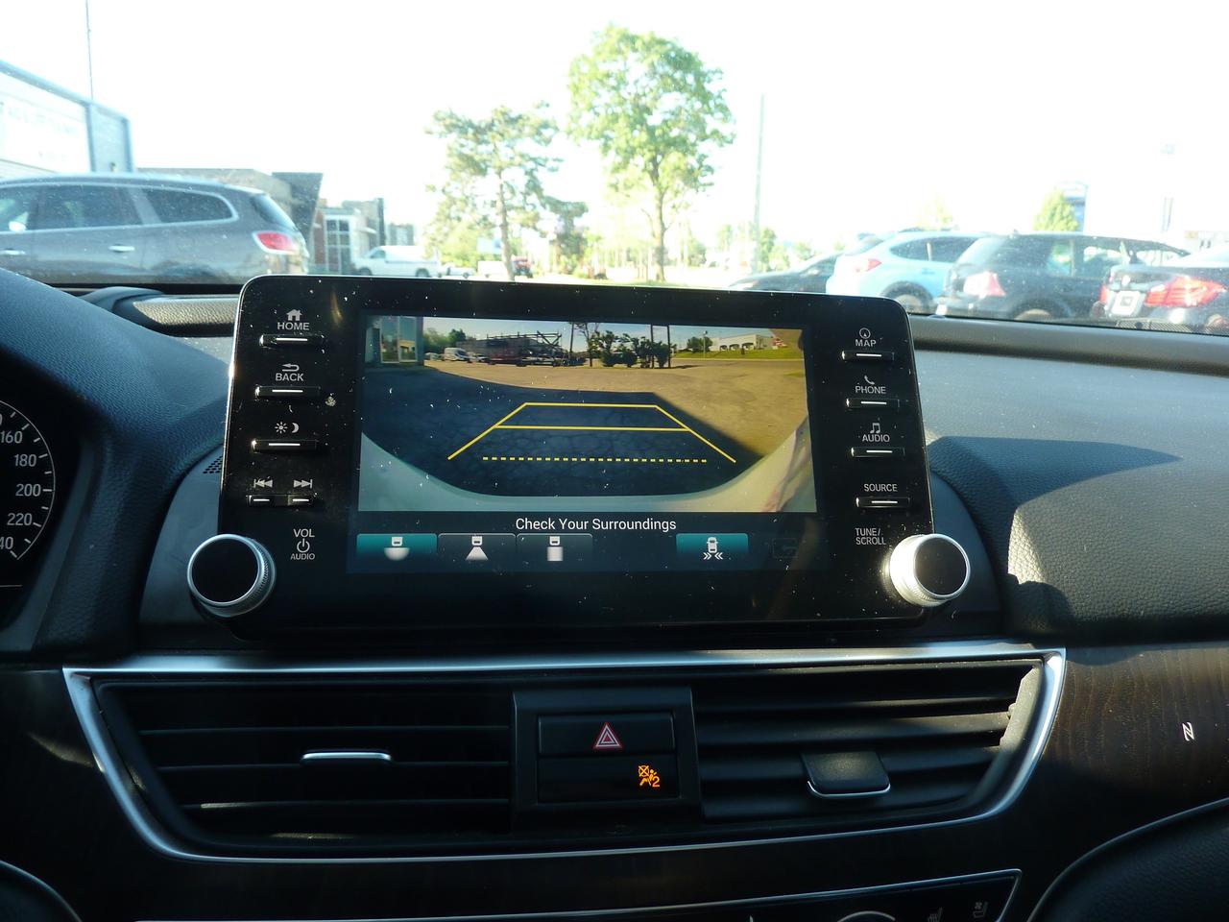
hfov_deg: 69.4
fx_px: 888
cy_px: 461
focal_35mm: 25
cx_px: 614
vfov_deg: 54.9
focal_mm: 4.1
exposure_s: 1/60
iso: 80
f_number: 3.3
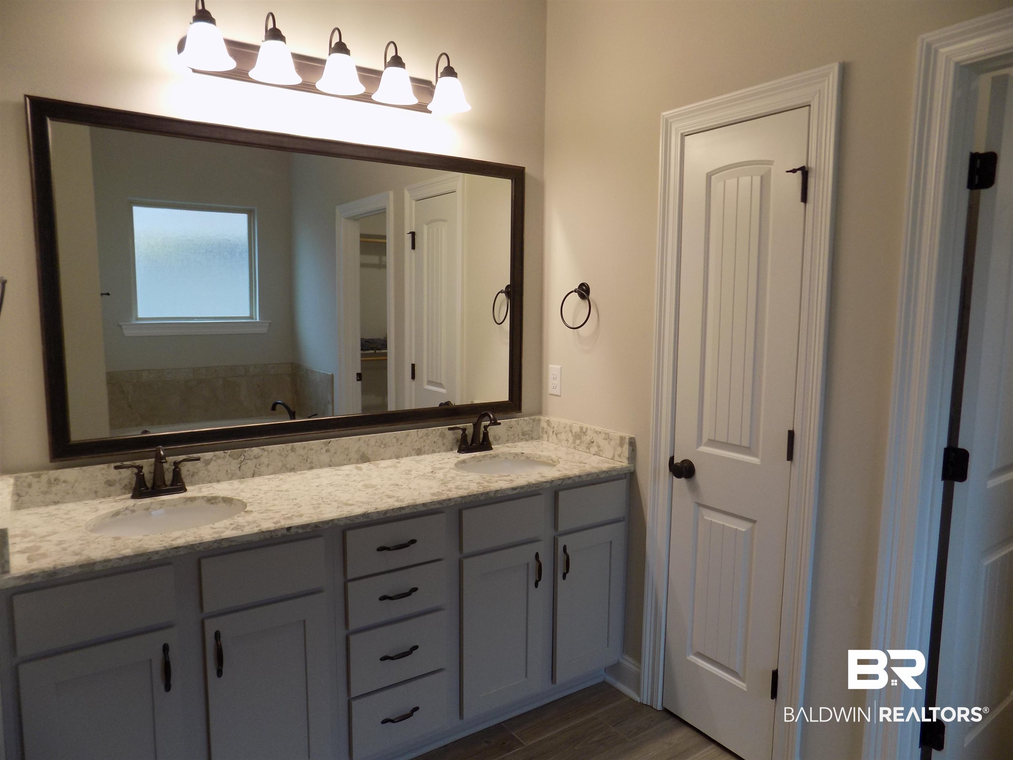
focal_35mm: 23
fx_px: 673
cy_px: 380
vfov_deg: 58.9
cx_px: 506
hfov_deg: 73.9
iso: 100
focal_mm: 4
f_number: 3.1
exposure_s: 1/30
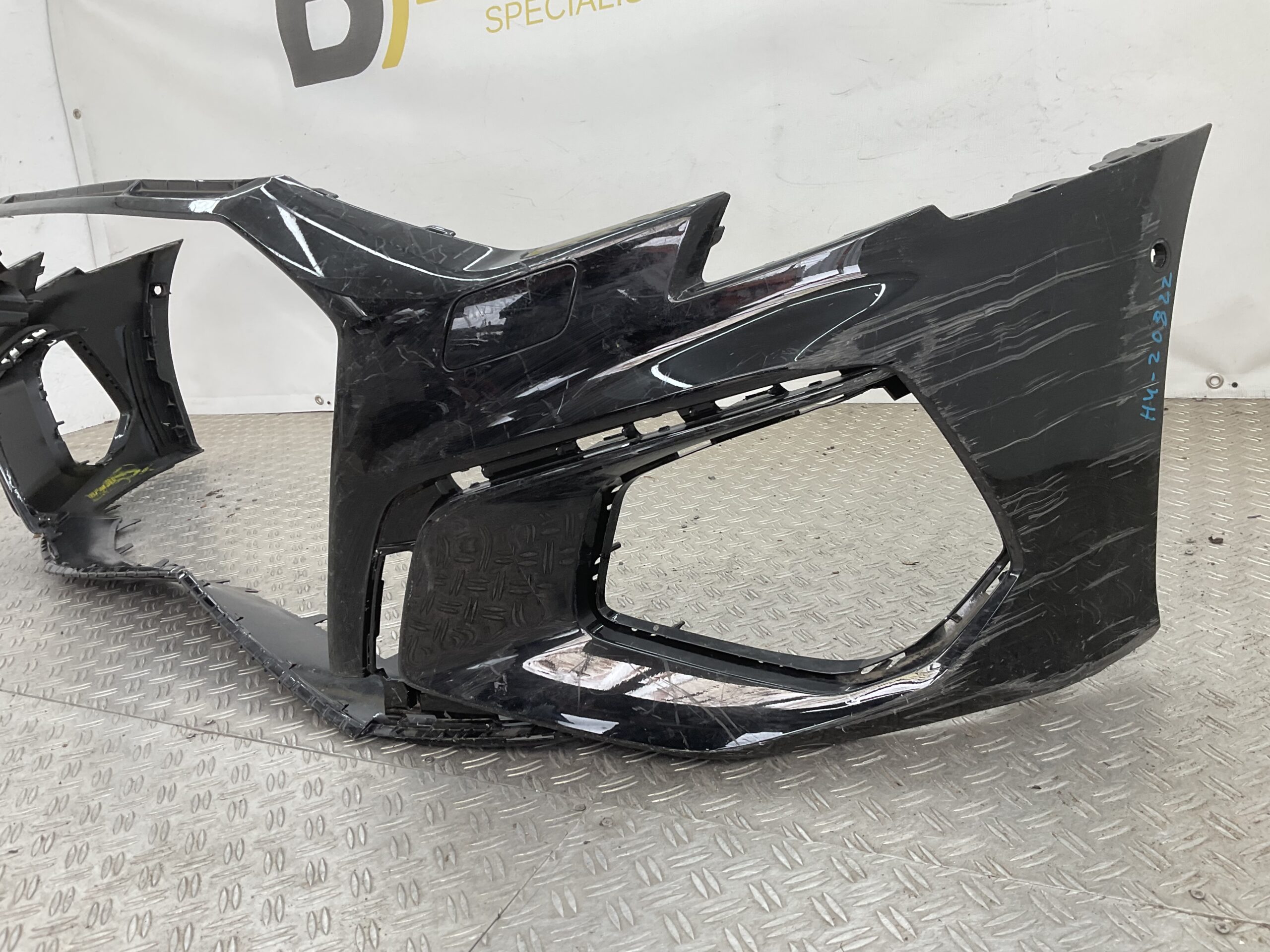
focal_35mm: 29
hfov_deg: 61.7
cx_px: 635
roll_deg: +9.9
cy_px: 476
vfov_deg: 48.2
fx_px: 1064
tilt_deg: -19.0
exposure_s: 1/100
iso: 20
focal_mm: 3
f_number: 1.8
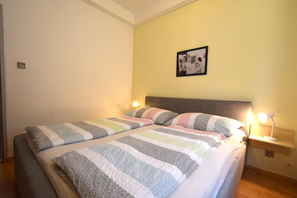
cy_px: 99
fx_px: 124
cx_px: 148
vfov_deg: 77.3
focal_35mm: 15
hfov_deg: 100.4
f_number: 5.6
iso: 400
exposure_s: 1/125
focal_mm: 10
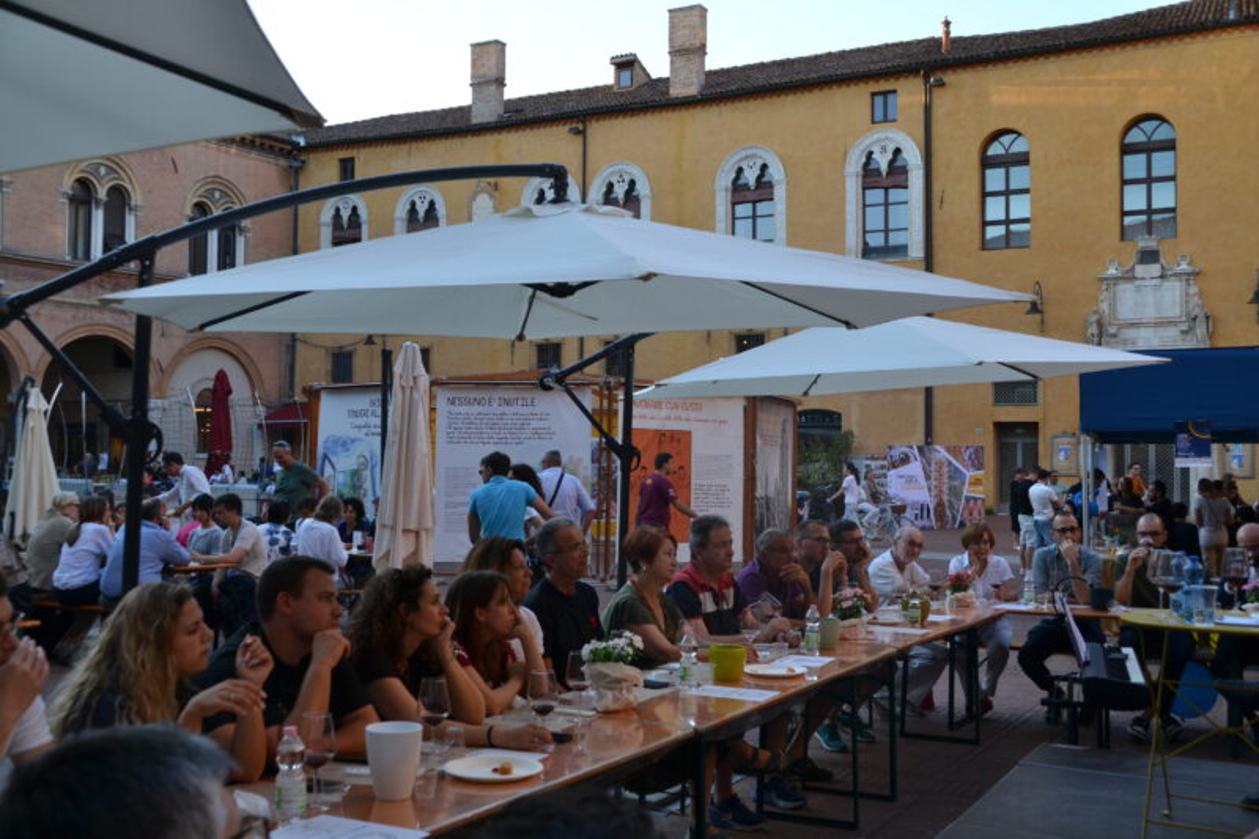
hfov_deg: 53.1
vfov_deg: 36.9
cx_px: 630
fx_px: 1259
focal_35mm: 36
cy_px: 420
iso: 200
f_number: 5.6
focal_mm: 24
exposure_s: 1/125
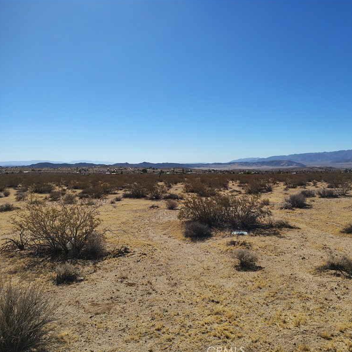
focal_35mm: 29
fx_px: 334
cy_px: 177
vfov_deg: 55.6
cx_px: 223
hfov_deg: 54.9
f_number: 1.8
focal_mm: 5.56
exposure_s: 1/4423
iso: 103
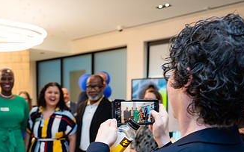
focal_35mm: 47
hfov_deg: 42.3
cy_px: 130
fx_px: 313
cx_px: 93
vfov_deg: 26.7
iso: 400
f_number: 3.2
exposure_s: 1/160
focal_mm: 25.5
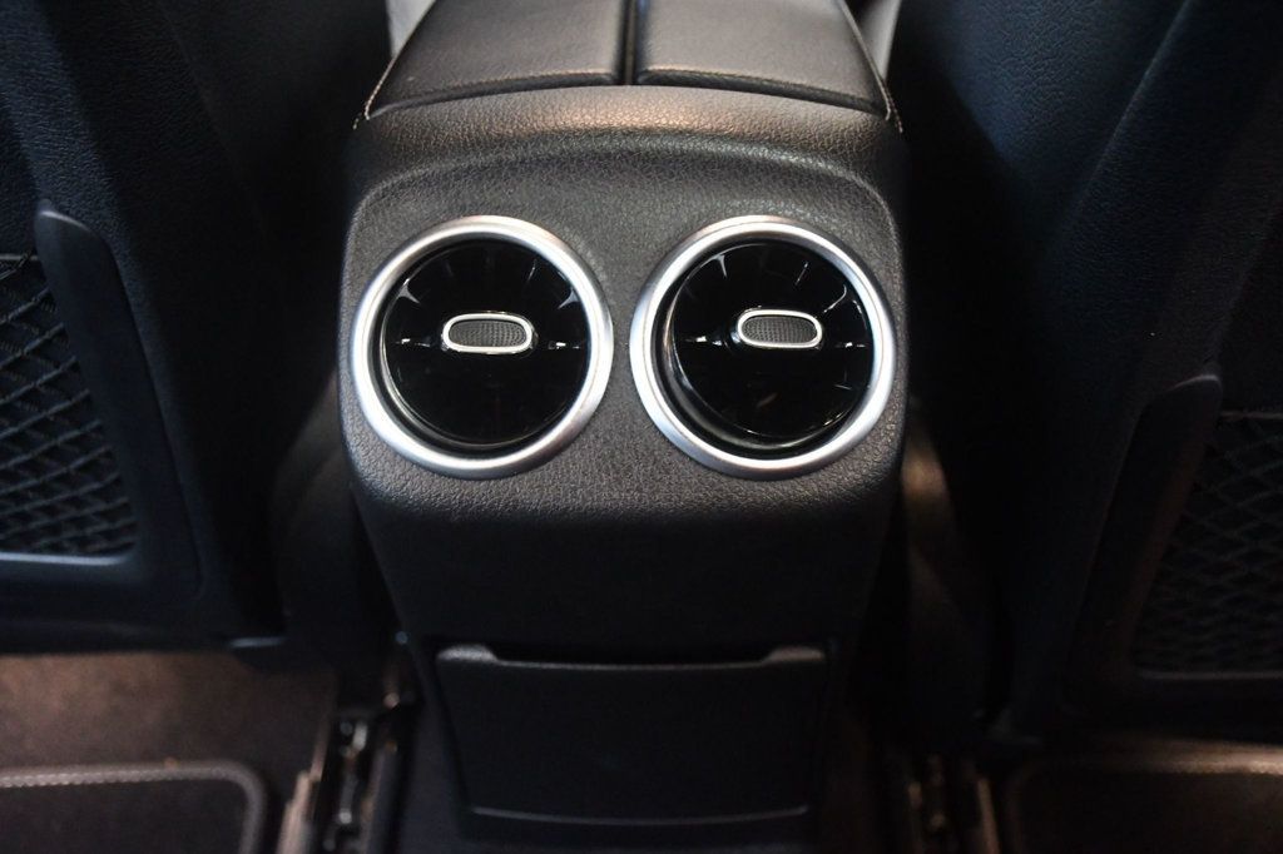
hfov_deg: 43.6
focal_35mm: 45
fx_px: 1603
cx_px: 642
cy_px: 427
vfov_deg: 29.8
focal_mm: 30
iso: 8000
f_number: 4
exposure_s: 1/60
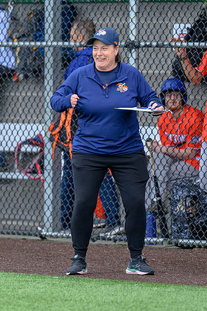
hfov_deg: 2.8
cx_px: 67
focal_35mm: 500
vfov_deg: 4.1
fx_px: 4309
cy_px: 163
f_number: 2.8
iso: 1100
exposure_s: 1/2000
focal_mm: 200
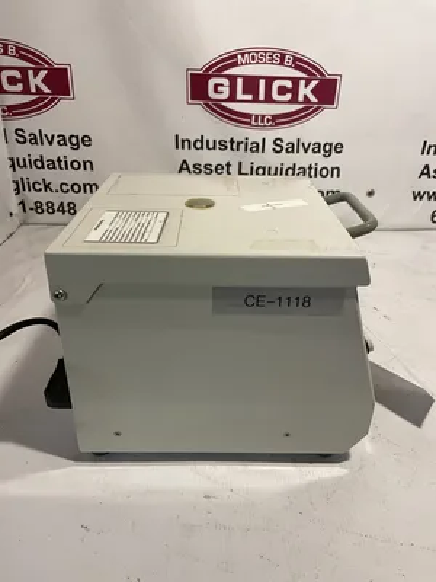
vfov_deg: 67.3
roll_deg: -3.3
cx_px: 218
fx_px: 437
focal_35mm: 26
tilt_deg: -28.0
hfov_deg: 53.1
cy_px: 291
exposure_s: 1/60
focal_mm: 4.2
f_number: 1.6
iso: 250
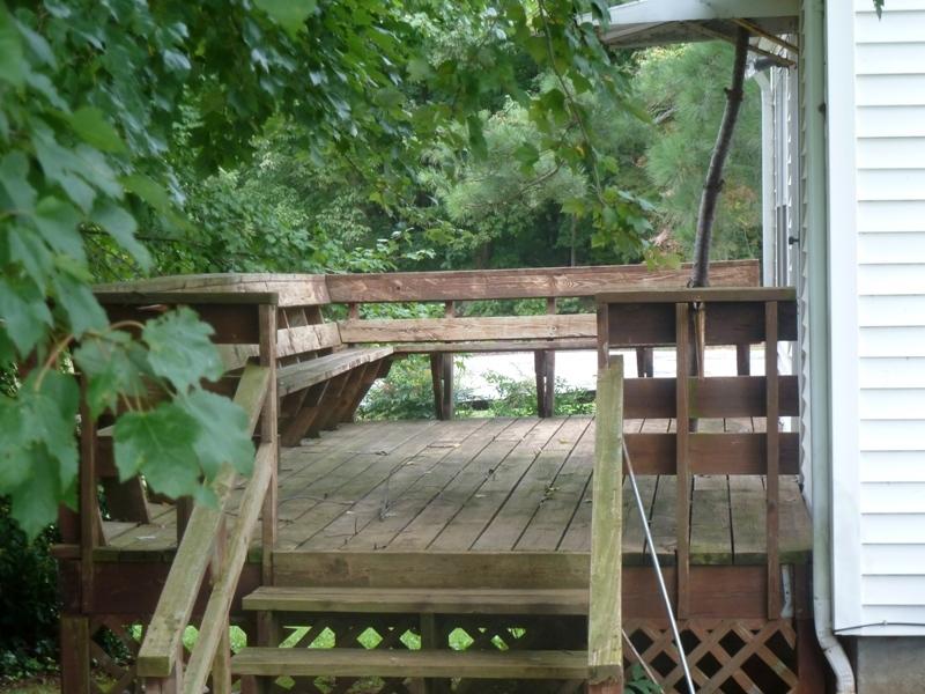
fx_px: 2405
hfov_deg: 21.8
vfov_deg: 16.4
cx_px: 462
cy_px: 347
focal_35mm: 90
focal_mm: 14.7
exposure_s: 1/40
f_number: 4.3
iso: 160
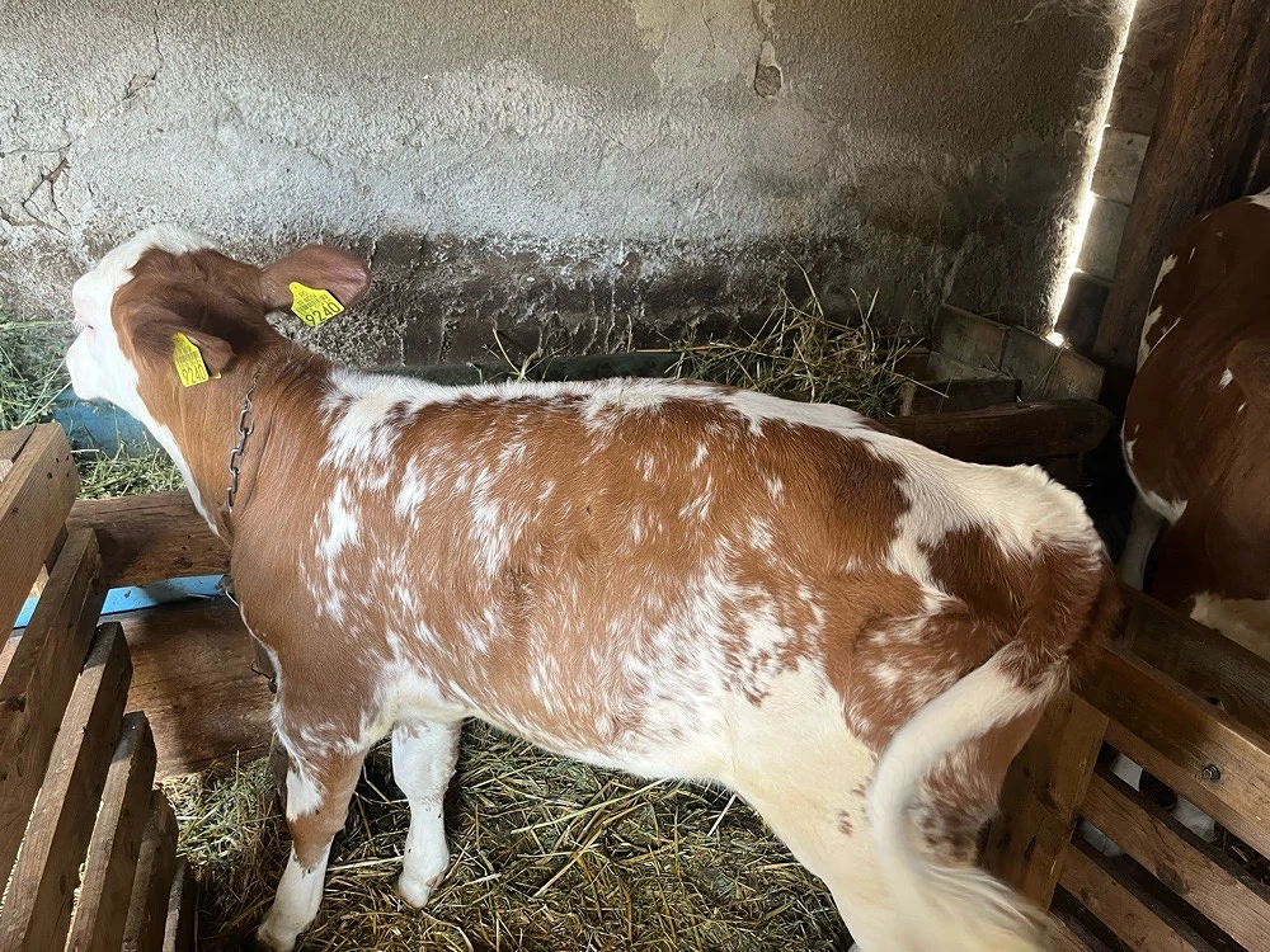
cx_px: 635
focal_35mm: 26
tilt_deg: -24.2
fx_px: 954
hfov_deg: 67.3
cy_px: 476
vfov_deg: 53.1
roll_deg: -5.3
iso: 160
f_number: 1.6
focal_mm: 5.1
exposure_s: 1/60
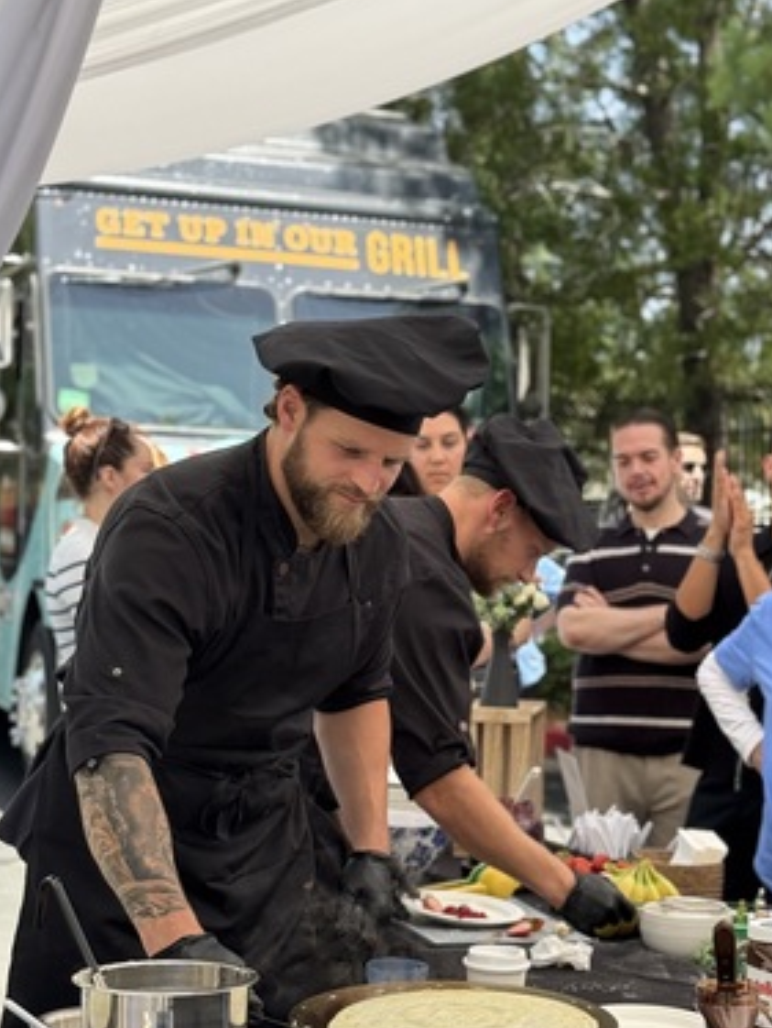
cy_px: 660
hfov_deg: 19.1
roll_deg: +0.4
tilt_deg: -3.8
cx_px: 451
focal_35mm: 77
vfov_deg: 25.2
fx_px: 2287
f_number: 1.78
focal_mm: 6.76
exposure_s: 1/740
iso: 80
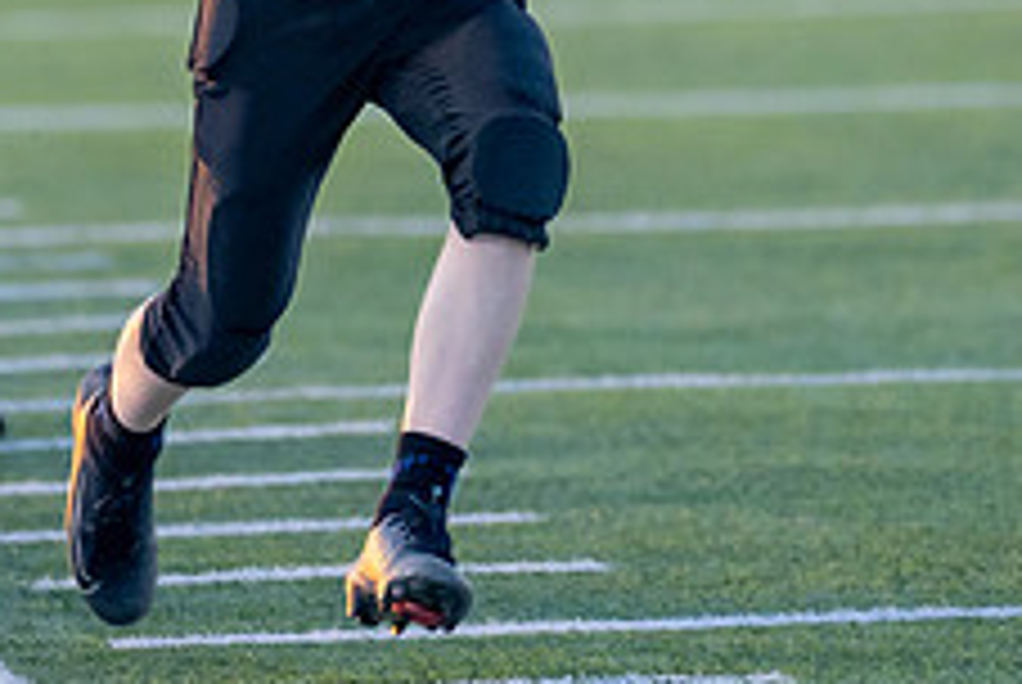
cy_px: -14
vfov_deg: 1.9
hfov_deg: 2.8
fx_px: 20836
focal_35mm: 733
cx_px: 145
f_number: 2.8
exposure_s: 1/1250
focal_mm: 200
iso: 1000
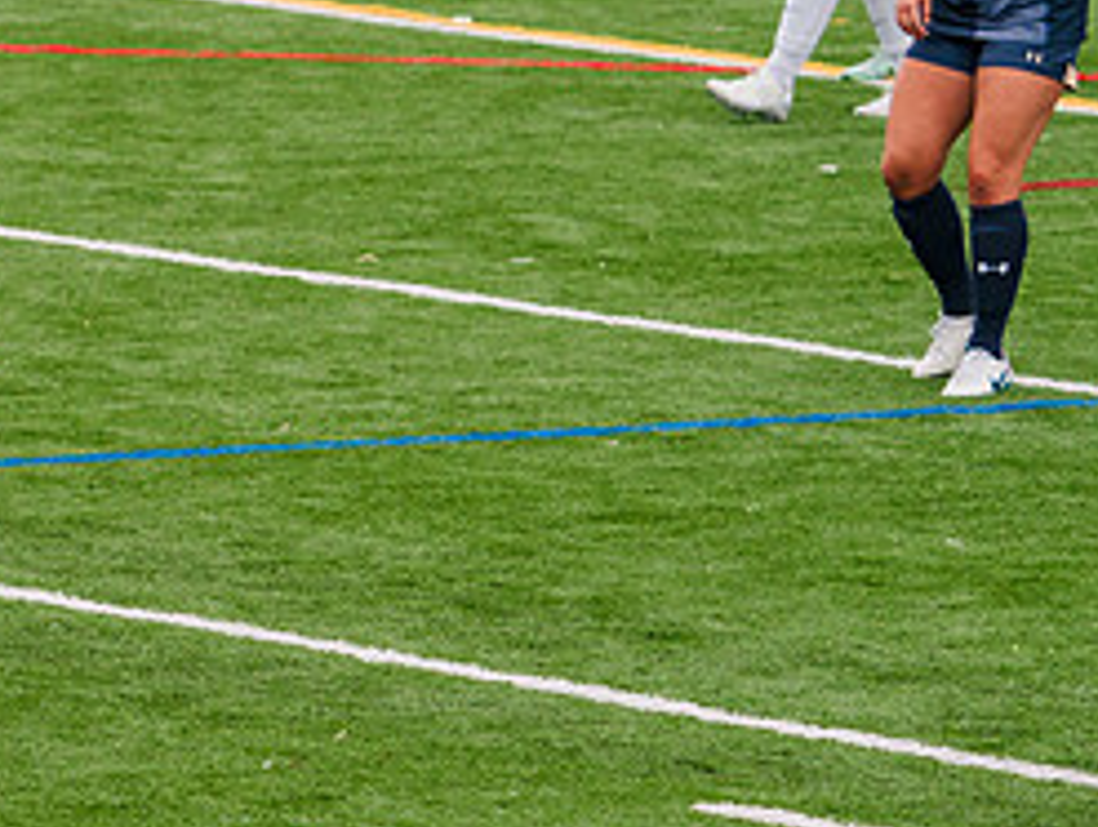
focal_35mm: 594
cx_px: -431
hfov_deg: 3.3
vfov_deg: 2.5
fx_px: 18869
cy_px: 260
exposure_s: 1/1600
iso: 640
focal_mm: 200
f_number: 5.6
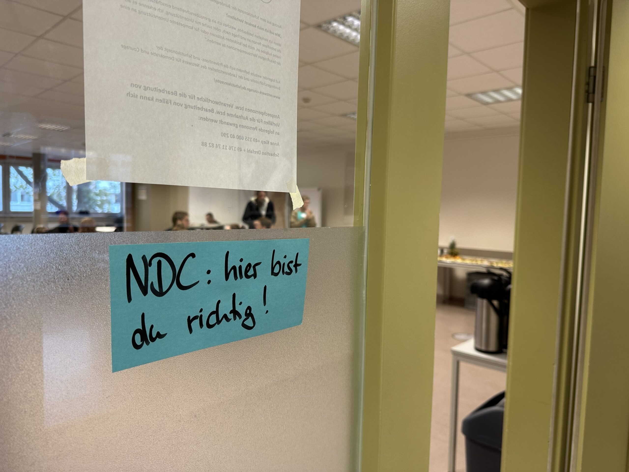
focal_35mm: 24
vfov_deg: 56.8
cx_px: 314
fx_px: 436
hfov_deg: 71.6
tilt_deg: -3.5
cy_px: 236
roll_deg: -1.7
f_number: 1.78
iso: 125
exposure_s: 1/50
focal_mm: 6.86
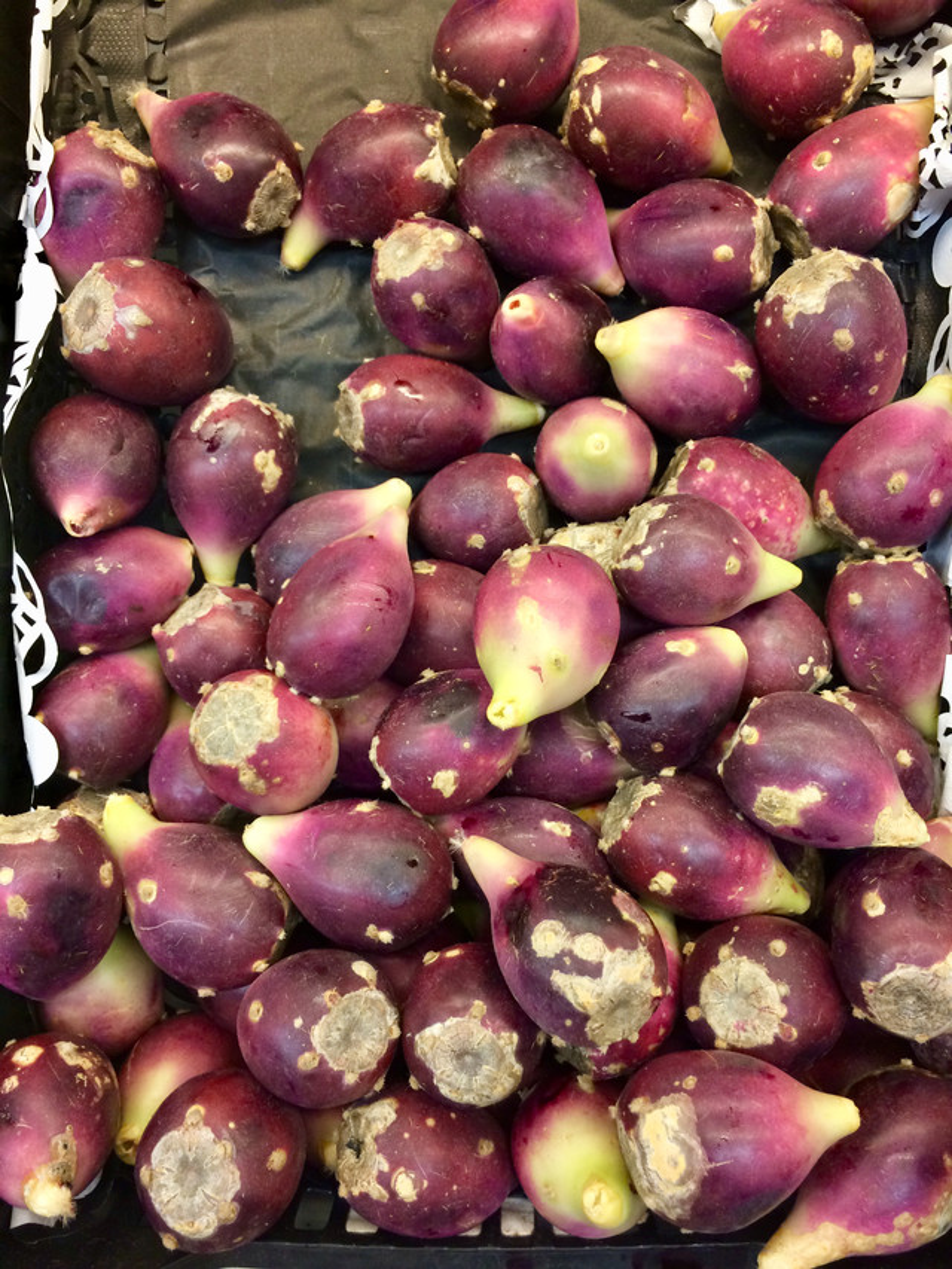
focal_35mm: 29
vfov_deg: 61.7
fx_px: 1063
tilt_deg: -62.3
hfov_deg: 48.2
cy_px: 634
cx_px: 476
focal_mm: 4.15
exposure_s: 1/33
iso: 80
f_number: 2.2
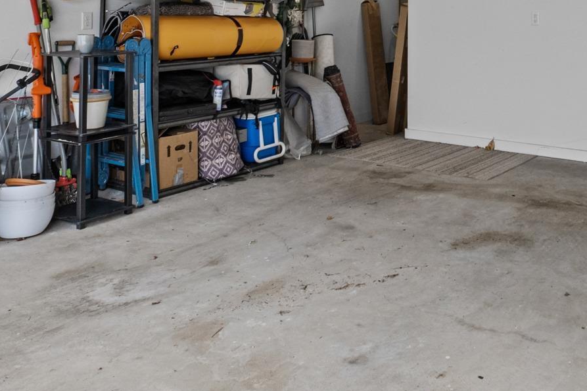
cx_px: 452
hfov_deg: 44.6
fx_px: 685
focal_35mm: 42
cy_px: 0
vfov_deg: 29.7
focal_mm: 10
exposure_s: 1/20
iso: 400
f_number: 6.4
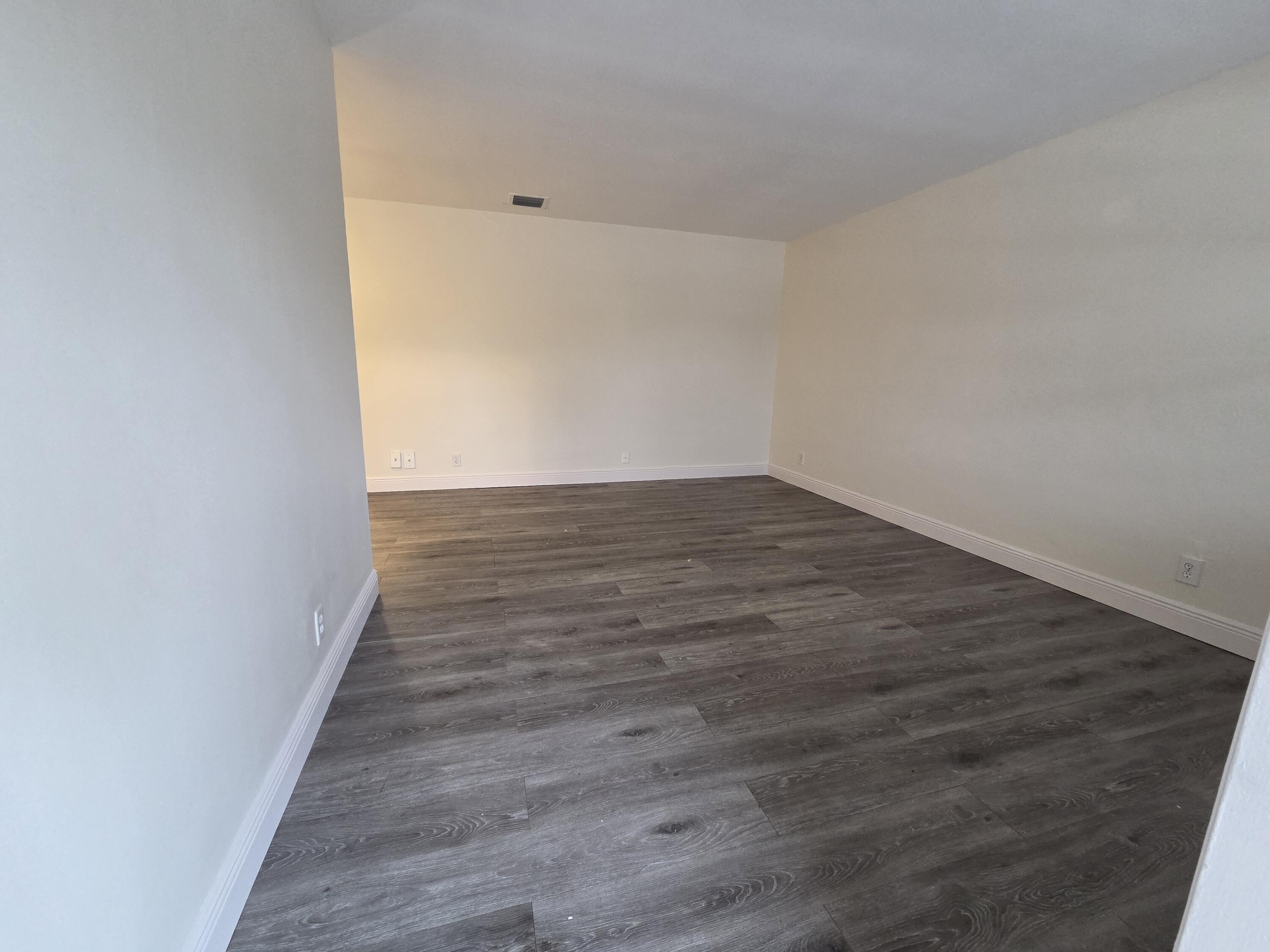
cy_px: 476
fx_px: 477
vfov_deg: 89.9
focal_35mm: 13
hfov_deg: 106.2
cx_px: 635
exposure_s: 1/60
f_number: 2.2
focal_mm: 2.2
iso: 400
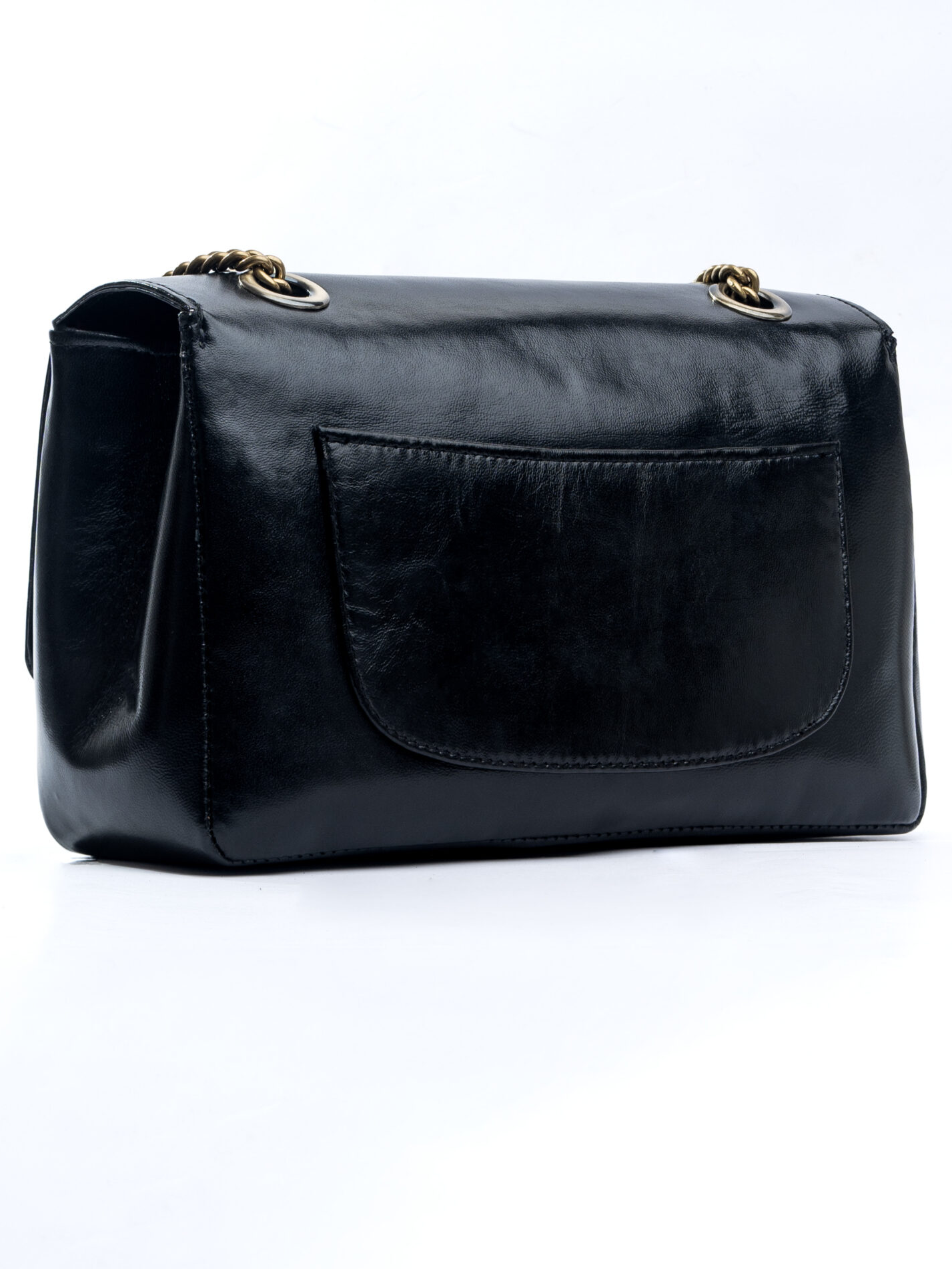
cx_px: 474
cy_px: 533
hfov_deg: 15.2
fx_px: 3557
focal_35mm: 97
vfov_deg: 20.2
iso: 100
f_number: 9
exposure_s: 1/125
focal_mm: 50
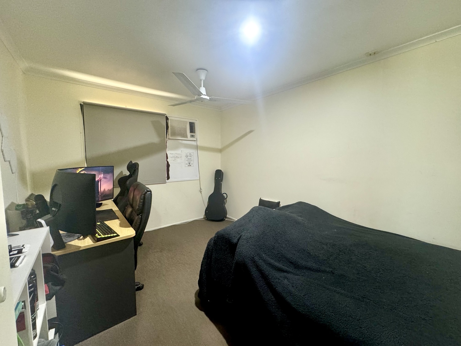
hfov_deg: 102.1
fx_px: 186
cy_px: 173
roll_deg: +0.0
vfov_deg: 85.7
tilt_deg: -5.1
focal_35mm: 14
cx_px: 230
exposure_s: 1/50
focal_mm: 2.22
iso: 500
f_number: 2.2
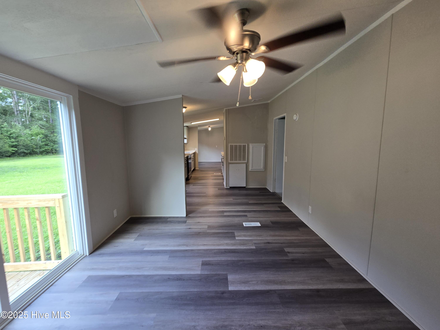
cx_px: 220
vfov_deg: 89.9
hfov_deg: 106.2
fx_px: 165
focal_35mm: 13
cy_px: 165
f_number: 2.2
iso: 50
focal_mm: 2.2
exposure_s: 1/60
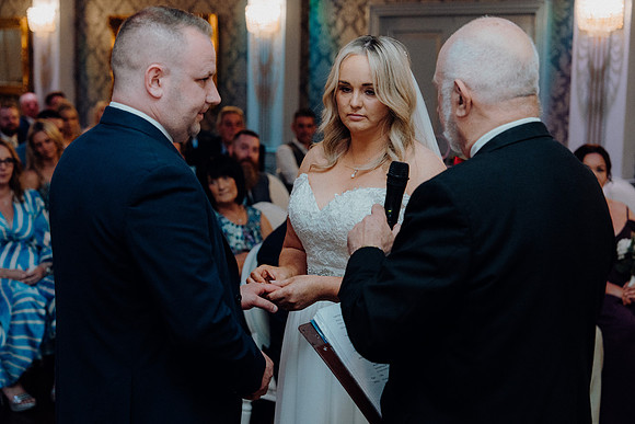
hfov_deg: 31.9
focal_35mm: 63
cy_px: 212
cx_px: 318
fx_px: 1111
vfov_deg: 21.6
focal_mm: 63
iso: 2500
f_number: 3.5
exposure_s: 1/160
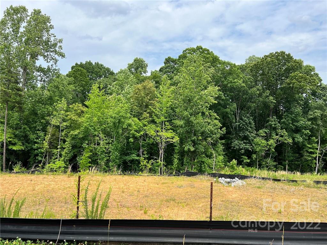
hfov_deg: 67.3
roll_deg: -0.8
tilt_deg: +0.0
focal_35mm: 26
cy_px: 122
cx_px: 164
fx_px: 246
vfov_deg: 53.1
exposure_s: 1/3831
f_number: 1.5
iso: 50
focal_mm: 5.7
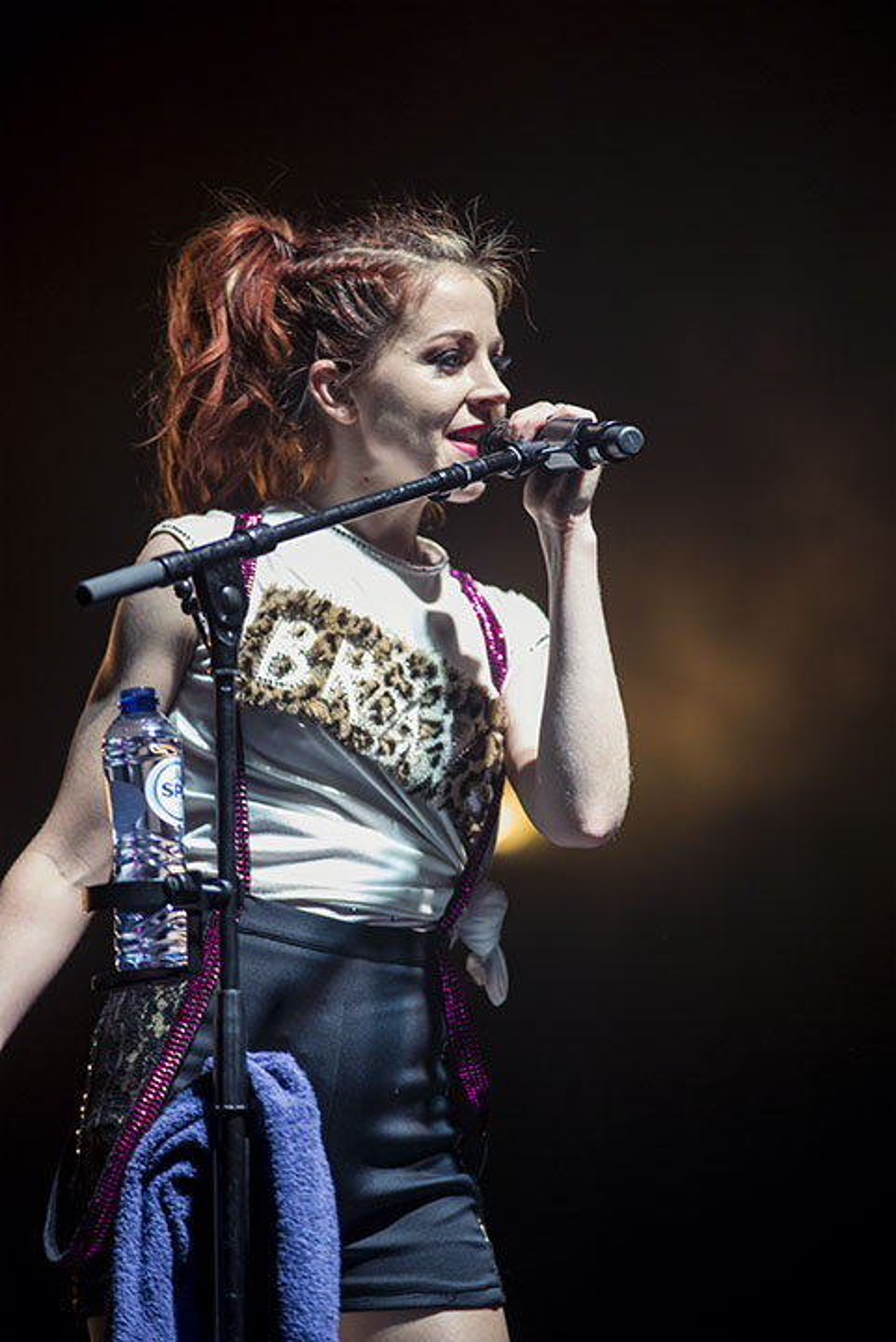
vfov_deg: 10.3
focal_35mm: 200
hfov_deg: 6.9
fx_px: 7455
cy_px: 671
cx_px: 448
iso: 1600
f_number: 2.8
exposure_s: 1/500
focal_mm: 200
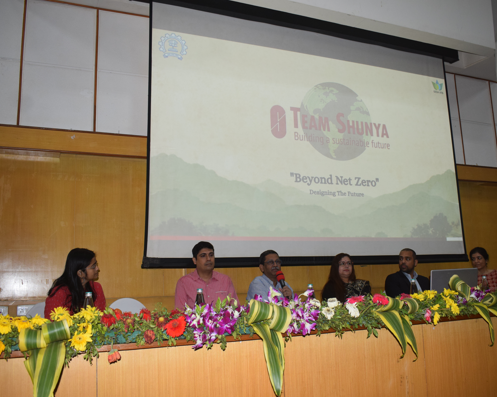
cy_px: 199
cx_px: 267
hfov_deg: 50.8
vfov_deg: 41.6
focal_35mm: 36
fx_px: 523
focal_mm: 21
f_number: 5
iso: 800
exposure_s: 1/100
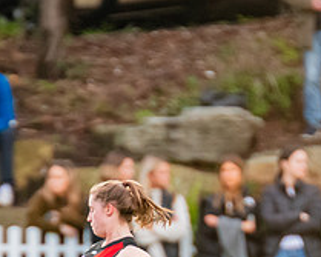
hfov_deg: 1.0
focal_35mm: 2019
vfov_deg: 0.8
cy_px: 324
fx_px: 19172
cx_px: 123
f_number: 4
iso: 1100
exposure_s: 1/800
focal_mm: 420
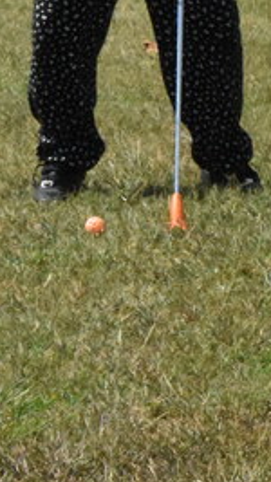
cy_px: 301
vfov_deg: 6.5
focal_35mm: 331
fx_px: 4233
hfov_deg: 3.6
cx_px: 500
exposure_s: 1/2000
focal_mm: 55
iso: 6400
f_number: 22
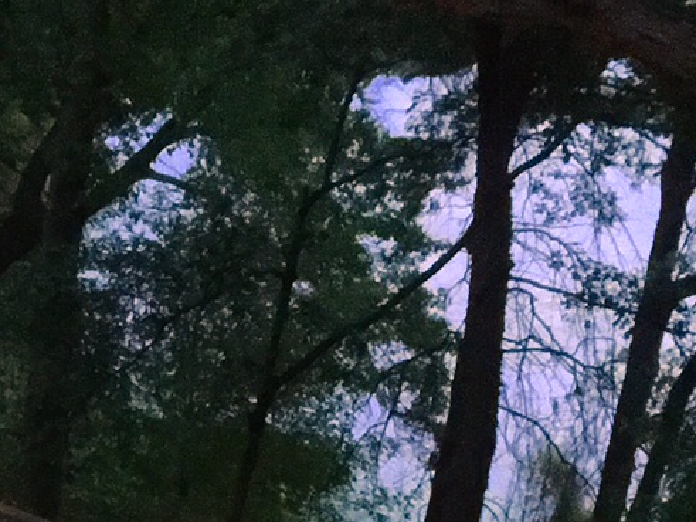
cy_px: 1043
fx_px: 2432
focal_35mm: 121
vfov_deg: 11.1
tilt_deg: -26.4
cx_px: -11
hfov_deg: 15.9
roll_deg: -0.8
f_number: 2.2
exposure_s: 1/15
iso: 800
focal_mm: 4.15
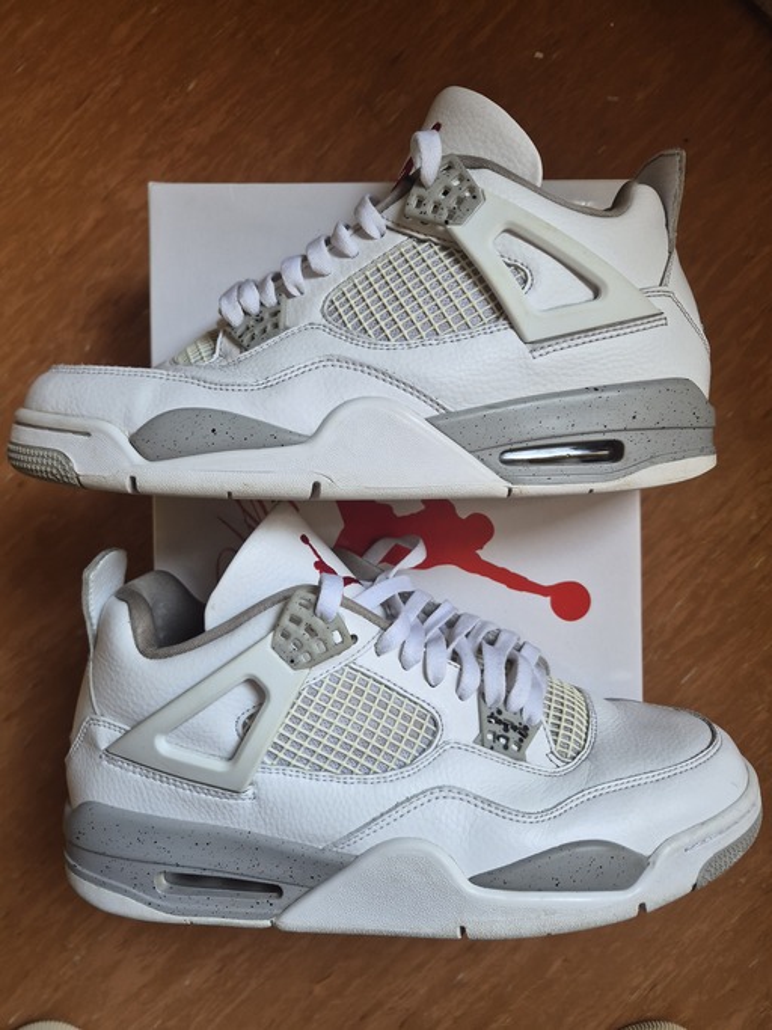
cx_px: 386
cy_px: 515
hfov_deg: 58.9
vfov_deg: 73.9
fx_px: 684
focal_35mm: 23
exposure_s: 1/100
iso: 200
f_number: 1.8
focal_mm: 5.4
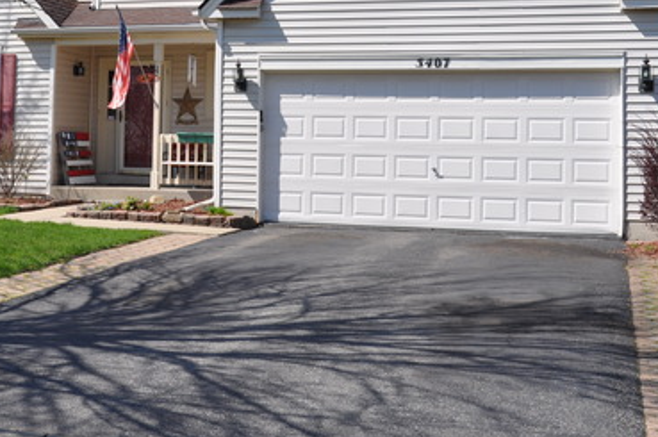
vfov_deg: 22.3
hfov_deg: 33.1
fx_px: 1093
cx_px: 194
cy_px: 90
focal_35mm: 60
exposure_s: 1/320
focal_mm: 23
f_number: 9
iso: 200
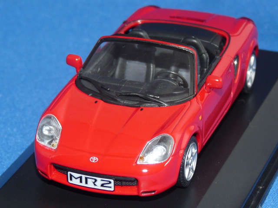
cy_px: 104
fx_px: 1245
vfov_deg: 9.6
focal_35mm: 155
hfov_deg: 12.7
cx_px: 139
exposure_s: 1/40
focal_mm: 15.5
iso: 100
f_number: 3.4
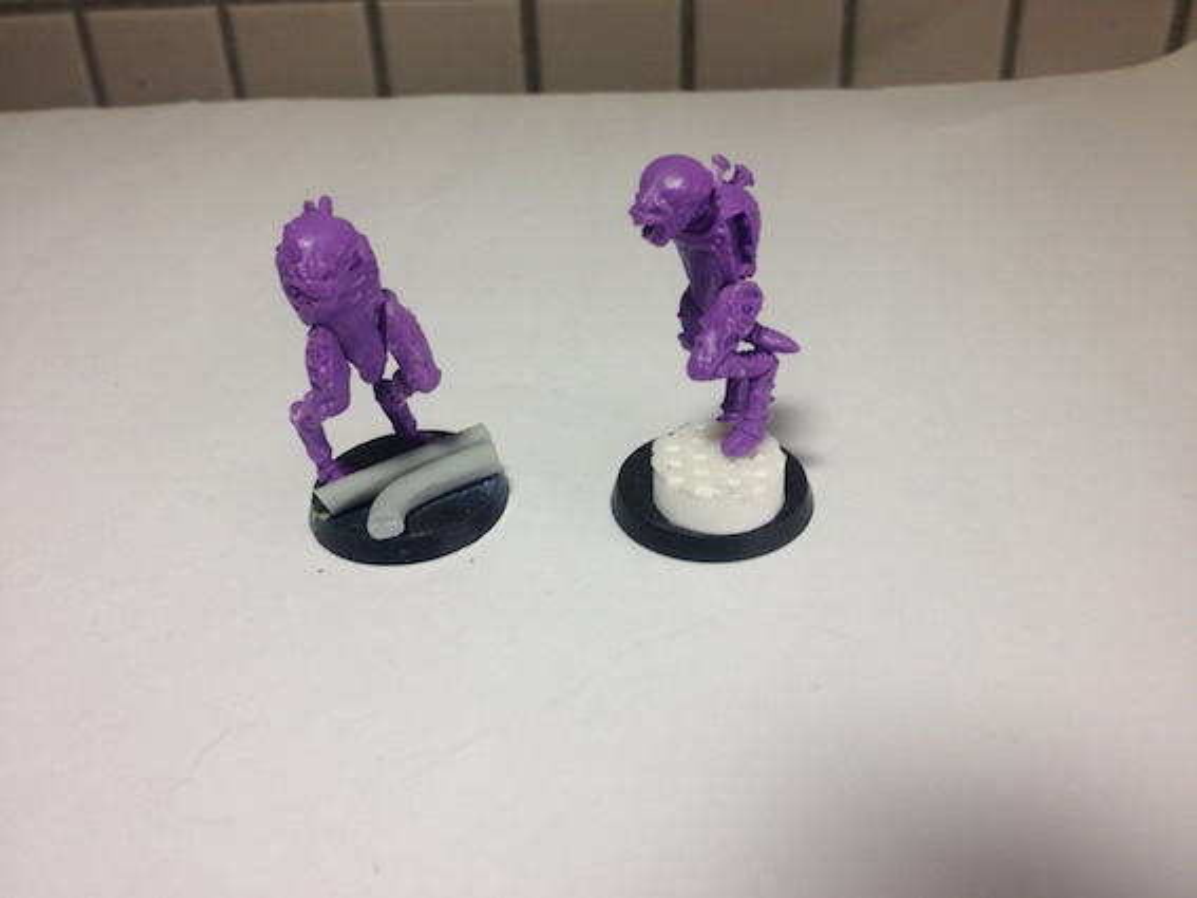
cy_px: 449
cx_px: 598
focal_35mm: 35
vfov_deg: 40.7
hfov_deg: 52.6
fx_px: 1210
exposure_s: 1/33
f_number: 2.4
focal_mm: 4.28
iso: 64
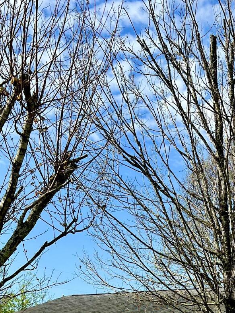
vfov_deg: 26.3
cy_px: 372
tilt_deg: -0.3
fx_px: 597
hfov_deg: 21.1
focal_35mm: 66
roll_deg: +0.5
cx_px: 261
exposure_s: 1/3704
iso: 50
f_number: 1.5
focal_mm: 5.7
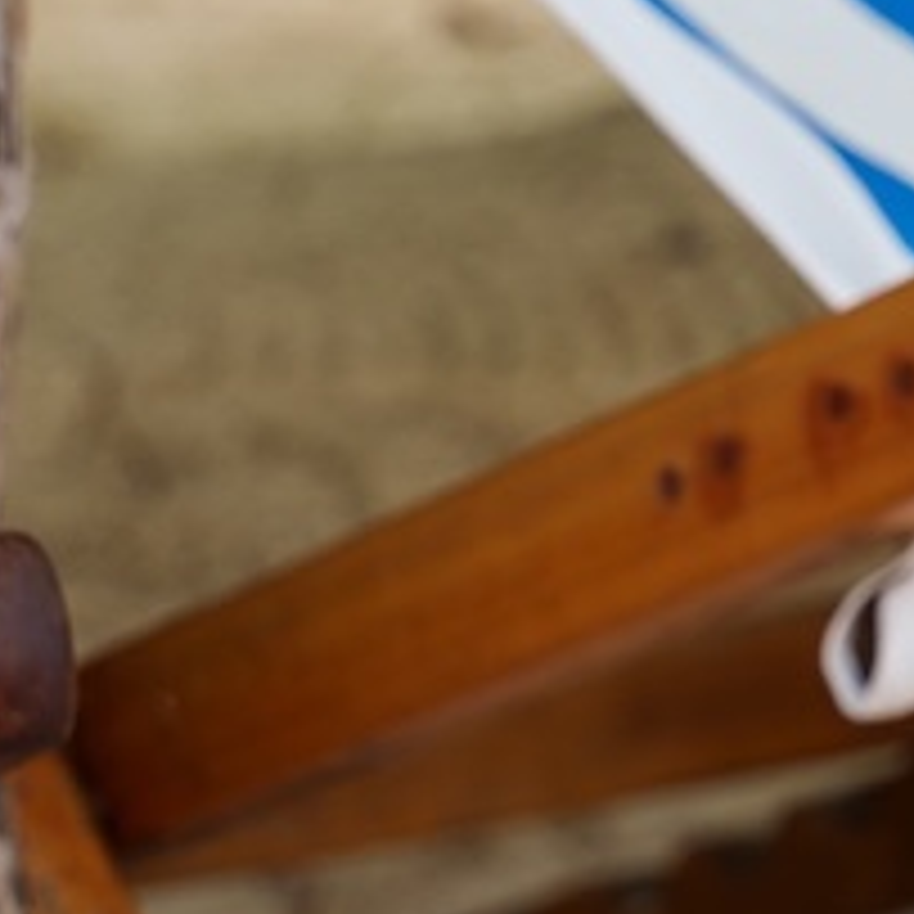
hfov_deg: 5.9
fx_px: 8424
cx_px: 2418
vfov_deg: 6.1
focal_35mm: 282
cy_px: -585
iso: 100
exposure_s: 1/500
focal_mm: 56
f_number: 5.6
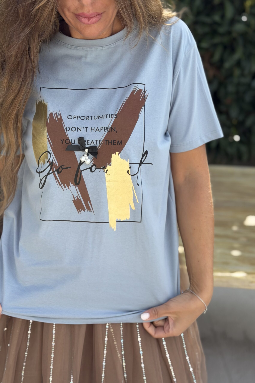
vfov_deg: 39.6
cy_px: 192
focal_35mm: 50
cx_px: 113
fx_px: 531
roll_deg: -3.4
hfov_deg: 27.0
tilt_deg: -15.2
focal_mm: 6.76
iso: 64
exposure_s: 1/1754
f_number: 1.78
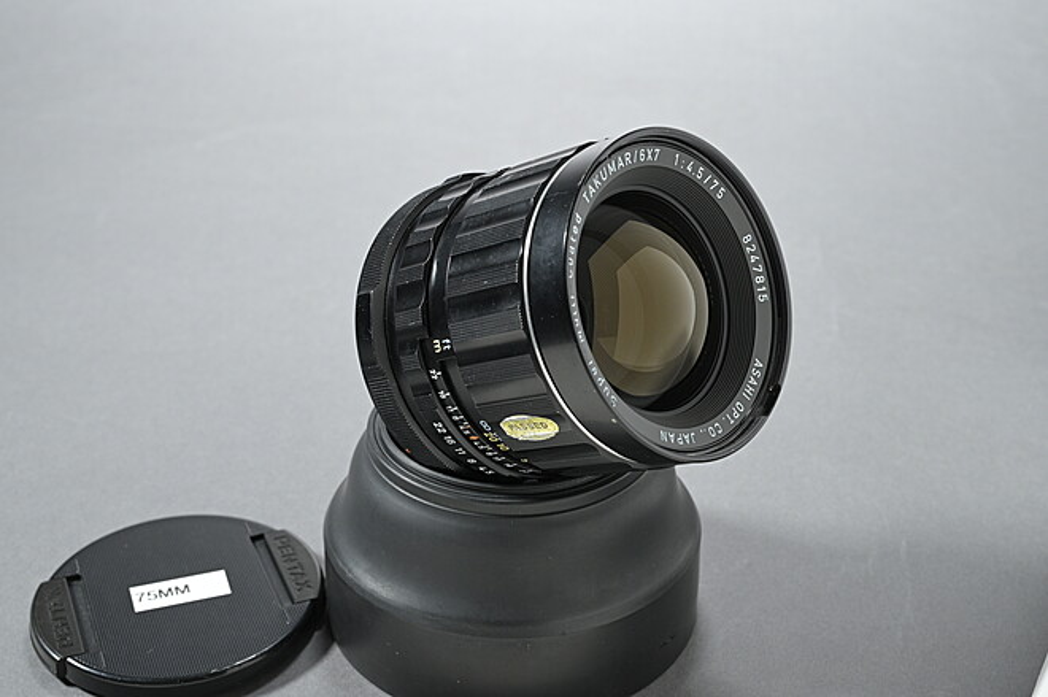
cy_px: 348
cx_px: 524
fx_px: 1513
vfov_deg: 26.0
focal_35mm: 52
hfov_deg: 38.2
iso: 400
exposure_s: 1/4
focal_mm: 35
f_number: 8
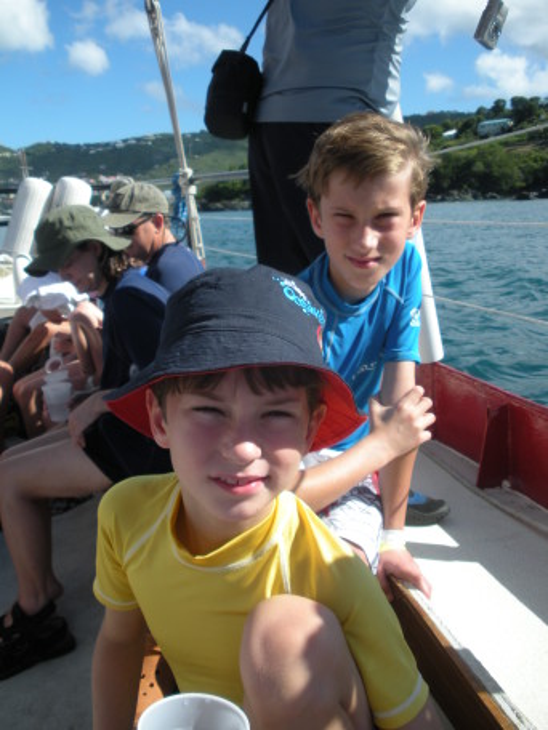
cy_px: 365
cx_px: 274
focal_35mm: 36
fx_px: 760
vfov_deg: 51.4
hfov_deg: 39.7
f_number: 3.5
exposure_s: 1/569
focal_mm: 6.3
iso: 64
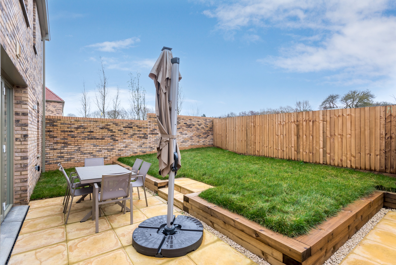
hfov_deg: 93.3
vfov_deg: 70.5
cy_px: 132
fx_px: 187
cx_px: 198
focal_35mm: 17
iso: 320
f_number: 7.1
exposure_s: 1/40
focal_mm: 17
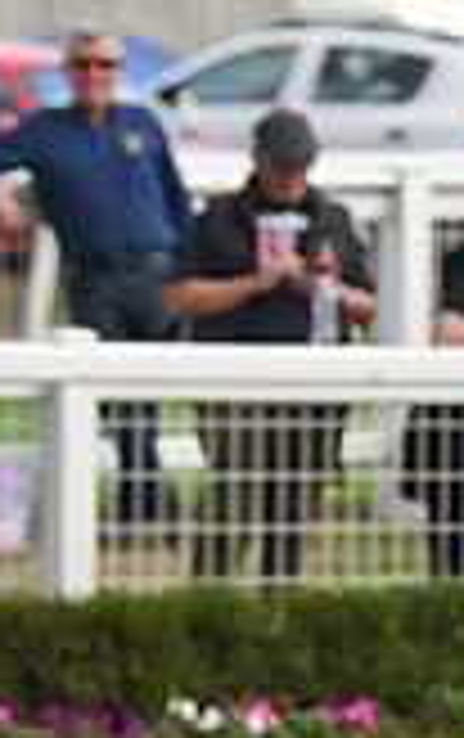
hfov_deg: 2.1
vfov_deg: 3.4
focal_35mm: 612
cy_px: 331
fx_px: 12339
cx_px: 1108
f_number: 5.6
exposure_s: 1/1250
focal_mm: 170
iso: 400
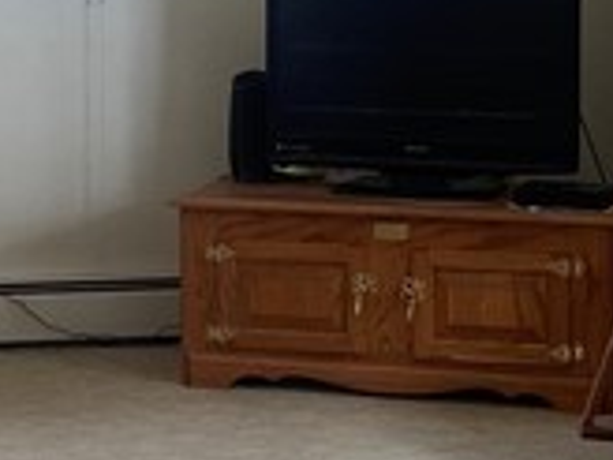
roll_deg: +0.9
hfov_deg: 12.1
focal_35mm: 162
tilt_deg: -6.3
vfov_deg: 9.2
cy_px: 153
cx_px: 56
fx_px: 2869
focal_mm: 4.25
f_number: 1.8
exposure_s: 1/121
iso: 125
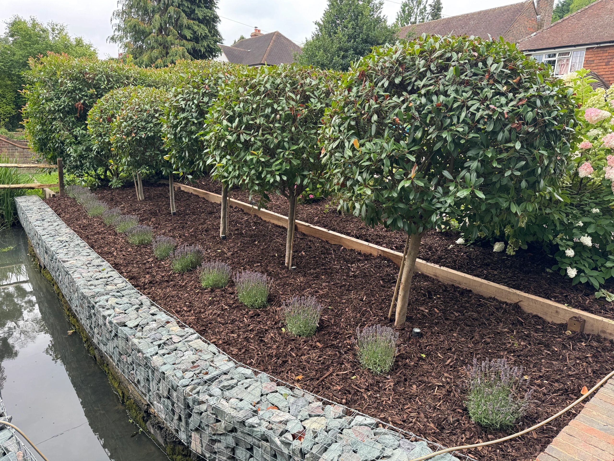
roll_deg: -3.0
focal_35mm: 24
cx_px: 307
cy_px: 230
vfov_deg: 56.8
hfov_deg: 71.6
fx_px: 426
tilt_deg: -12.4
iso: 64
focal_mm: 6.76
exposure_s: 1/164
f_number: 1.78
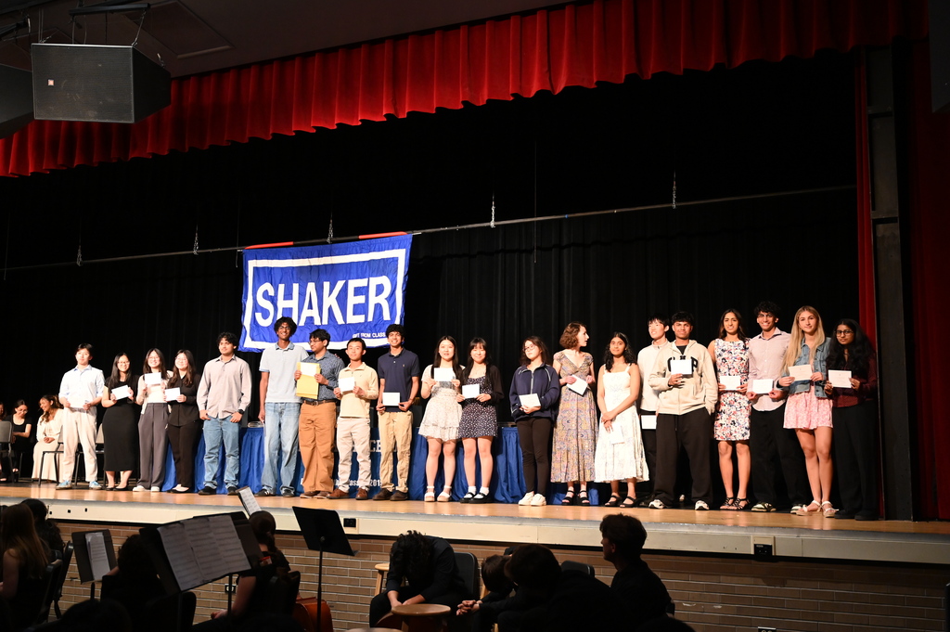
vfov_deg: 35.9
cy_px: 316
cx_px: 475
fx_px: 976
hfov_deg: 51.9
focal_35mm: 37
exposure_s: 1/125
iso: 3200
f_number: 4
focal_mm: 37
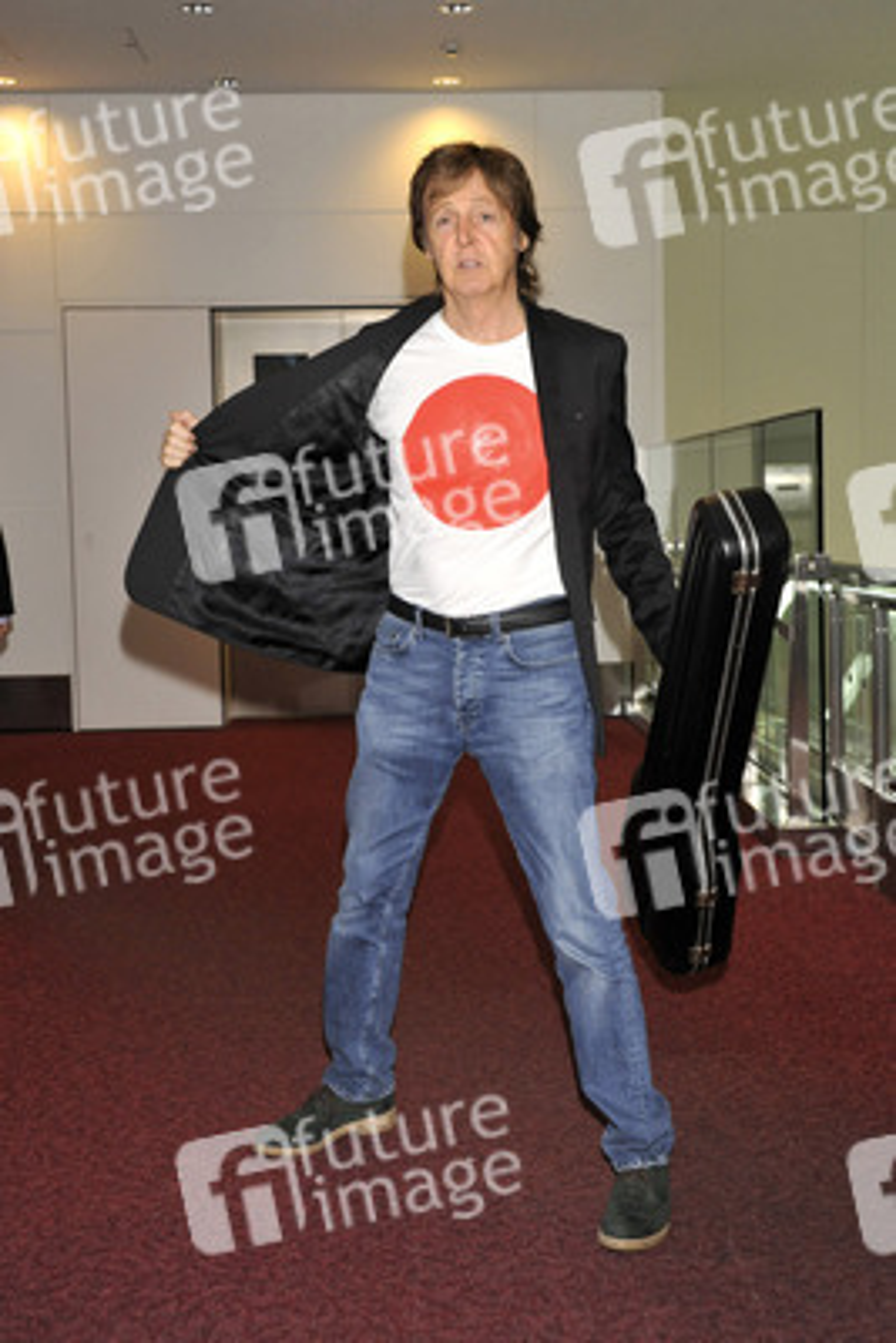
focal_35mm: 42
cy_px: 672
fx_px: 1567
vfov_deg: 46.4
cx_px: 448
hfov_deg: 31.9
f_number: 5.6
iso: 2000
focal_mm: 42
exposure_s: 1/250
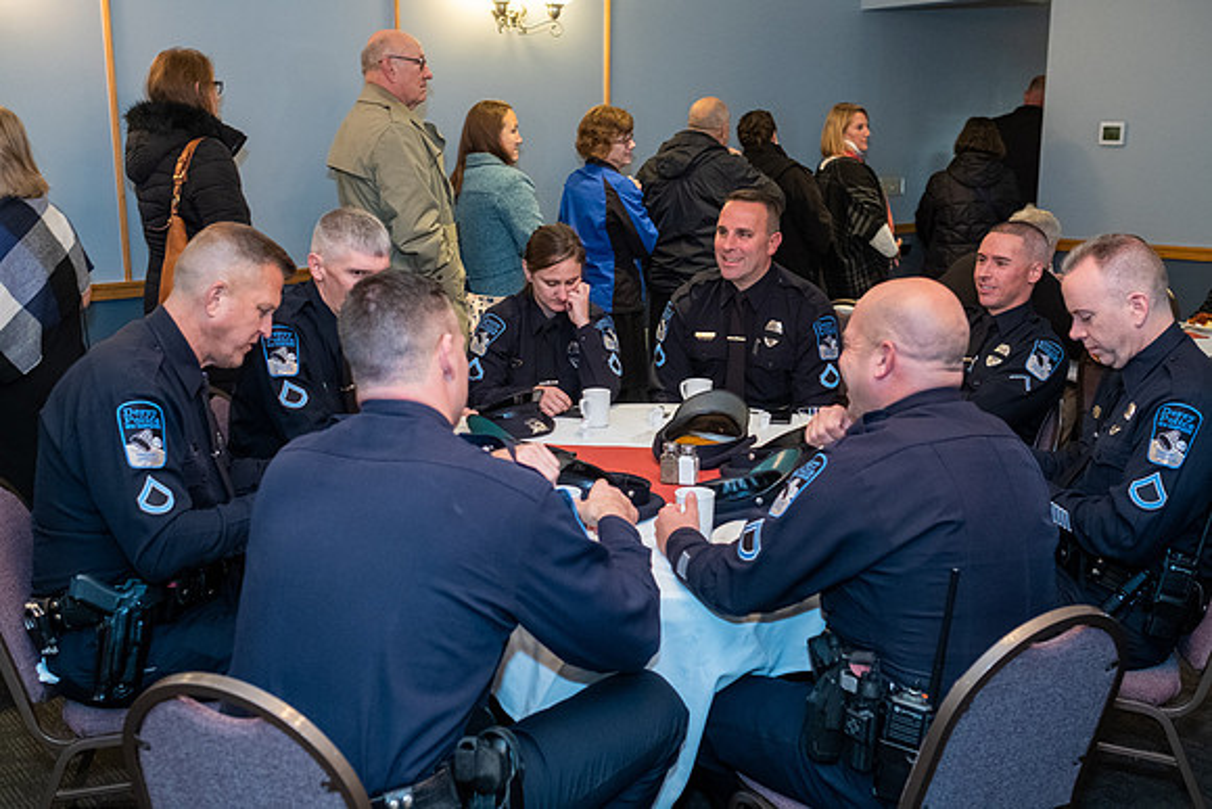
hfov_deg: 54.4
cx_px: 606
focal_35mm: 35
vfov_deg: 37.9
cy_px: 404
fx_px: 1179
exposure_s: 1/125
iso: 1600
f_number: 2.8
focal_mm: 23
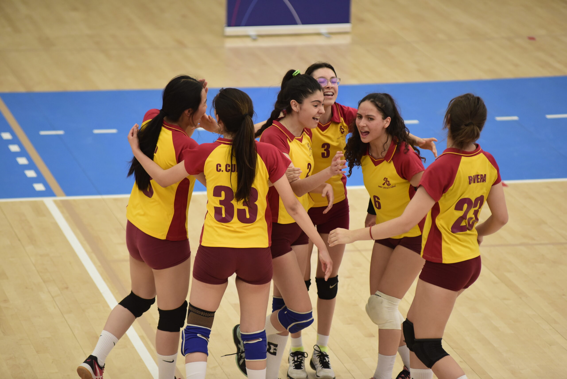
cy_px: 190
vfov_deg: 6.9
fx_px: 3151
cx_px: 284
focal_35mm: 200
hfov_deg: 10.3
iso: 2500
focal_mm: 200
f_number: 3.5
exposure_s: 1/1250
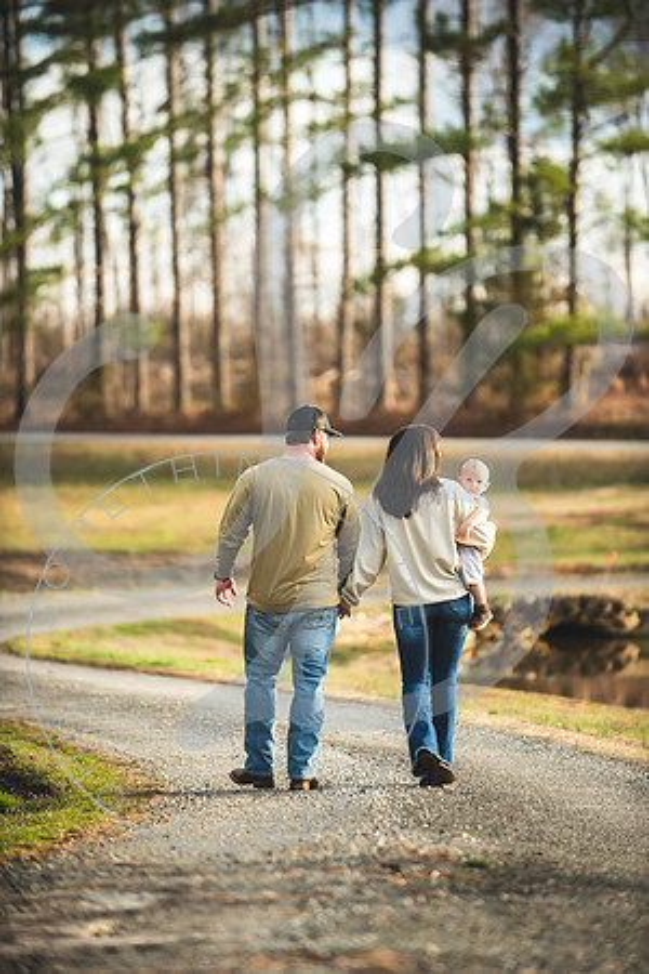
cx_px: 324
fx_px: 5408
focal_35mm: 200
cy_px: 487
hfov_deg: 6.9
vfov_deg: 10.3
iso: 100
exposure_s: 1/400
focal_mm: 200
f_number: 2.8
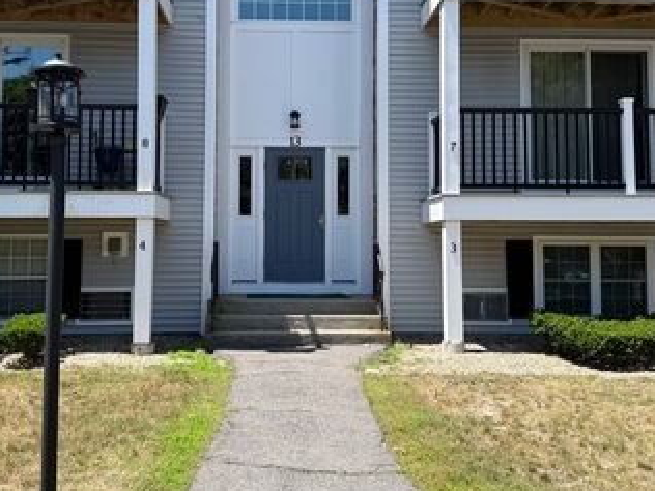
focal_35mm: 38
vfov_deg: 37.6
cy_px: 194
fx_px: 719
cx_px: 301
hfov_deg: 48.9
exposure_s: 1/2000
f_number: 1.78
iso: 80
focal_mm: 6.76
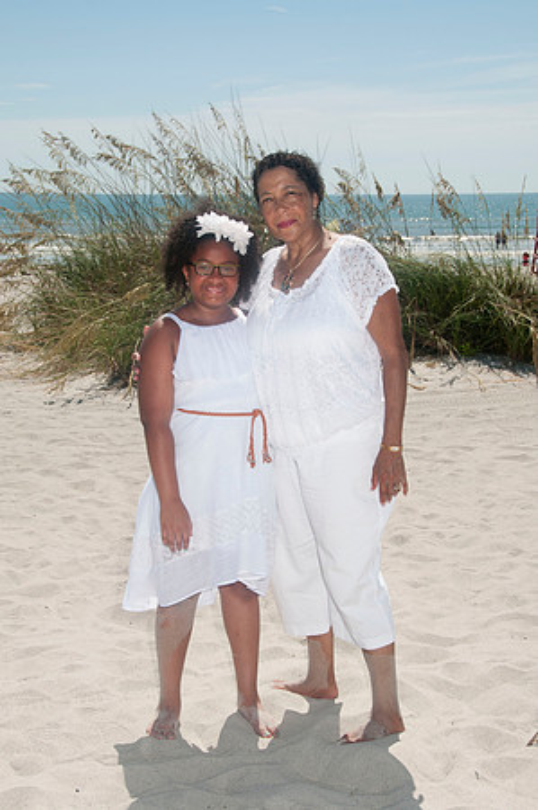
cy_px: 405
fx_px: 1213
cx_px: 269
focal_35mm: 54
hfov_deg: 25.0
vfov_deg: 36.9
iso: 100
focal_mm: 36
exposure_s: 1/250
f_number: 11
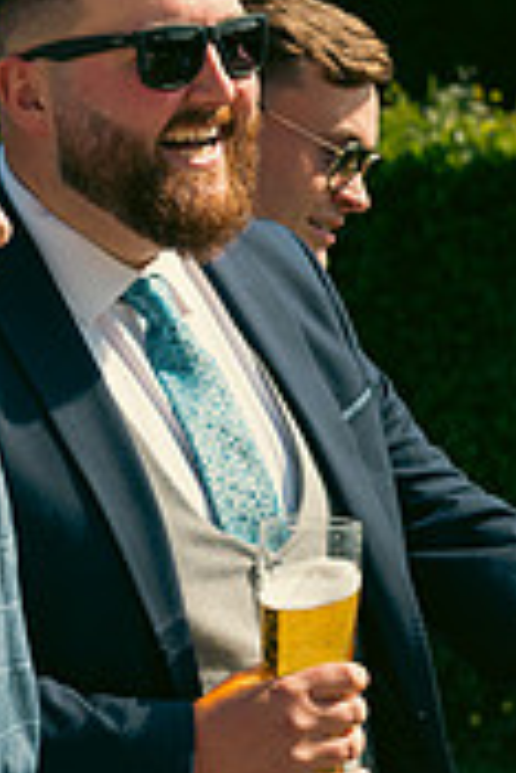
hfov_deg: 6.7
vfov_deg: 10.0
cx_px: -119
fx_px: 4398
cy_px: 462
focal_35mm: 205
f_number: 6.3
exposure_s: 1/400
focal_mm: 62
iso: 125
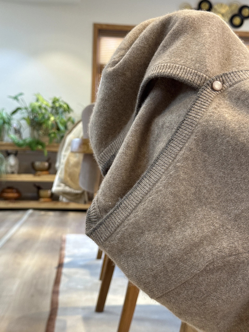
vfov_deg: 39.7
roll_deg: -2.7
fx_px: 460
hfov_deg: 30.3
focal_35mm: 48
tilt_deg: -1.4
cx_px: 124
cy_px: 166
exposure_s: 1/50
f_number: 1.78
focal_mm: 6.76
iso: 80
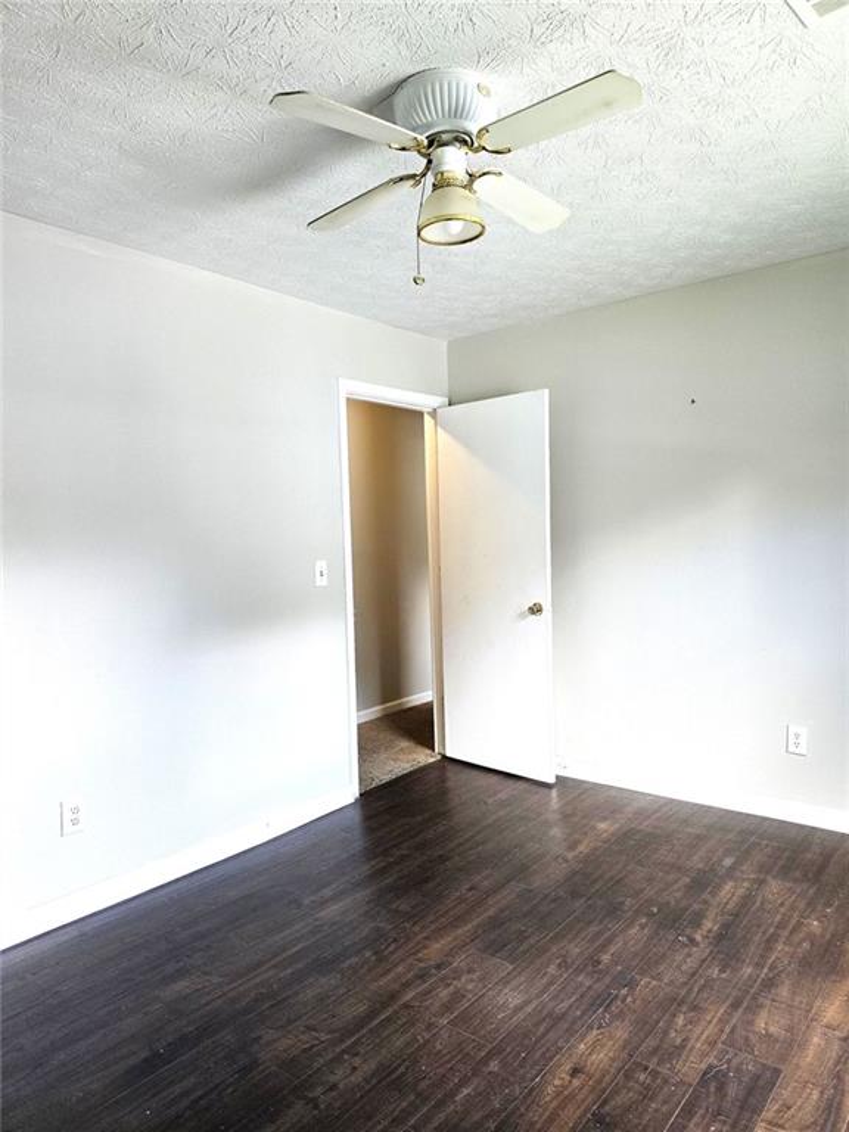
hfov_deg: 58.9
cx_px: 424
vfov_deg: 73.9
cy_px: 566
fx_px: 752
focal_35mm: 23
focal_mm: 6.3
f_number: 1.7
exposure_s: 1/120
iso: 320
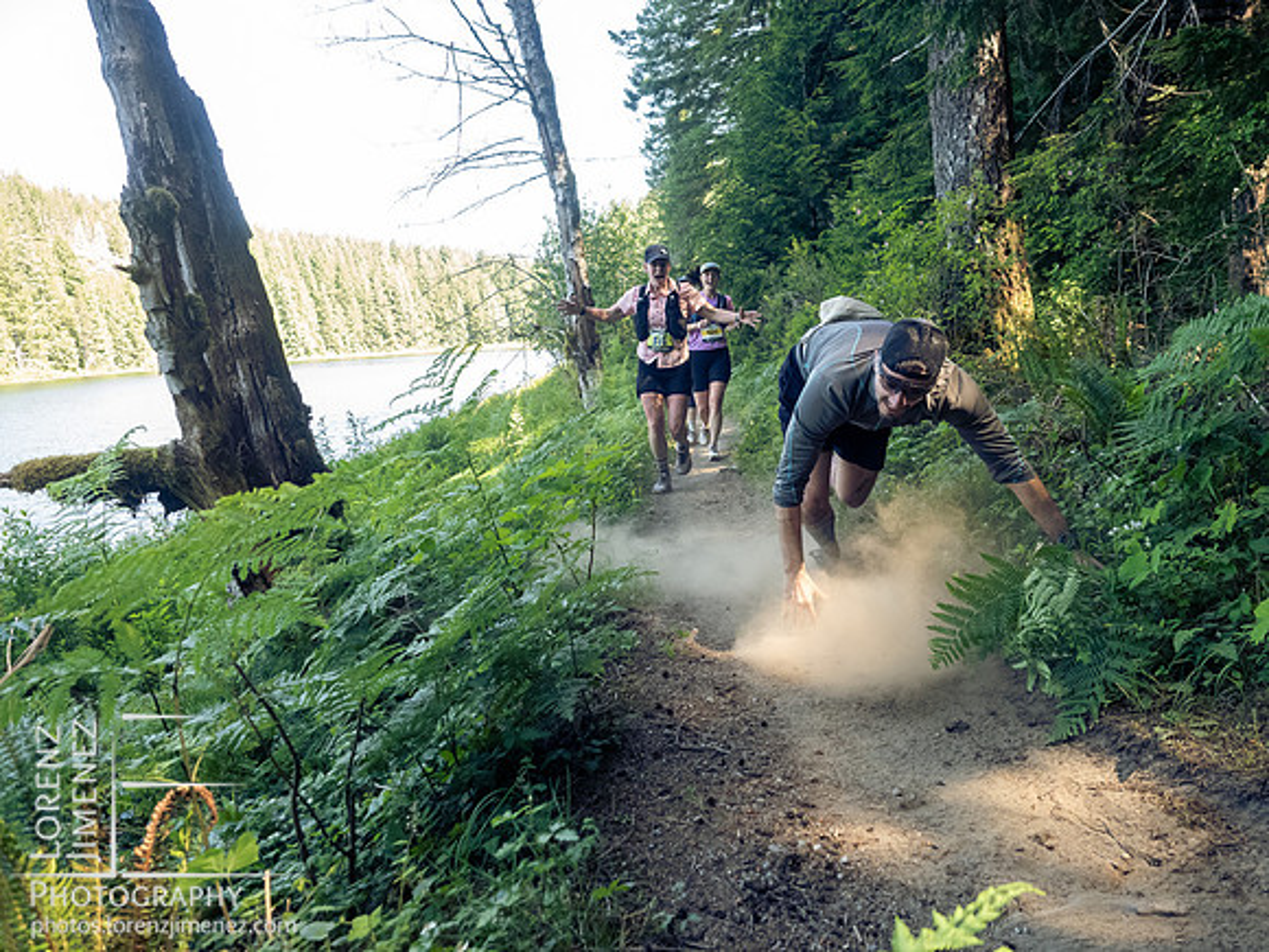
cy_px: 476
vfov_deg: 56.8
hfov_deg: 71.6
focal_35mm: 24
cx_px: 634
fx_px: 880
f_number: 2.8
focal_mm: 12
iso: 2500
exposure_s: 1/1000
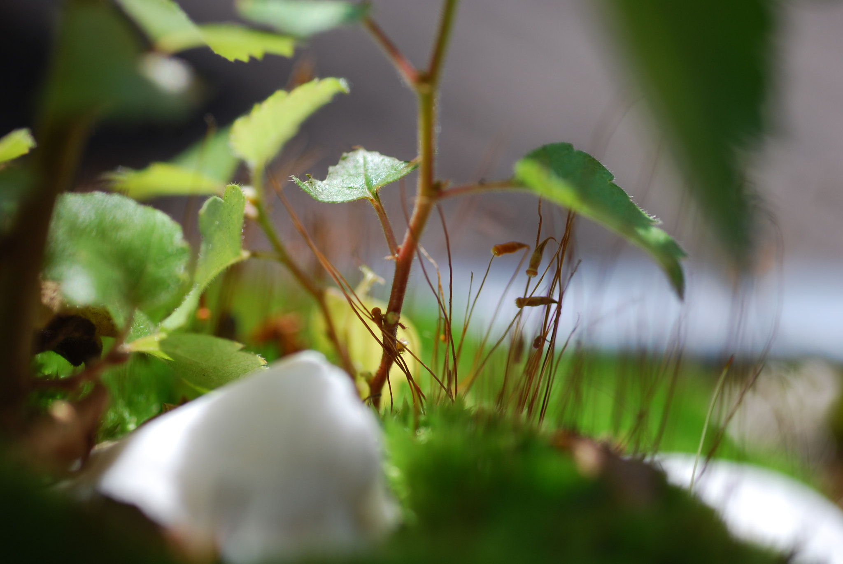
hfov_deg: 15.2
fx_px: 3165
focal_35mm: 135
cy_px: 282
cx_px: 422
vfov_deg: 10.2
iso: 110
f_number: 5.6
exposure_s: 1/500
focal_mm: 90
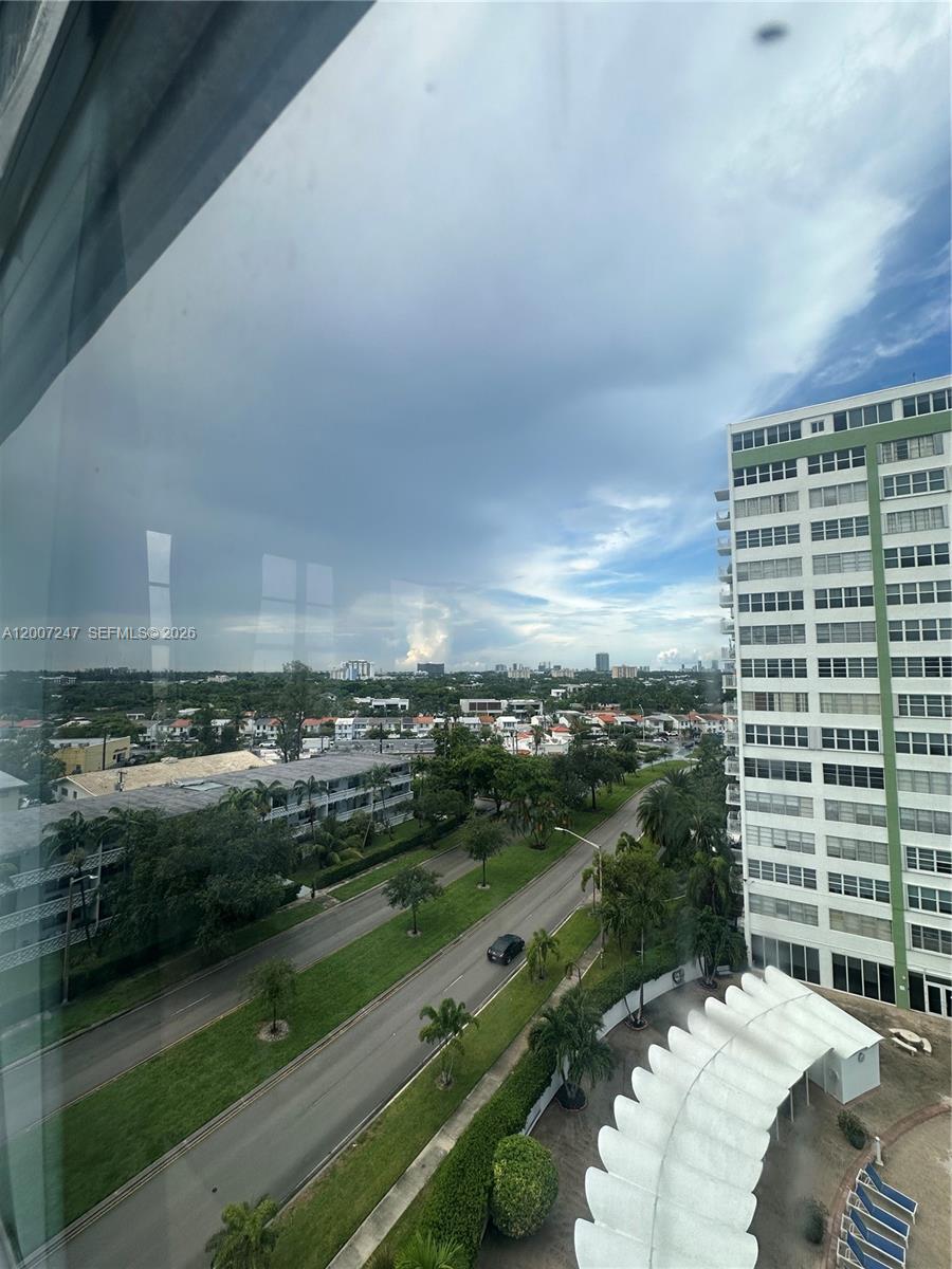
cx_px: 476
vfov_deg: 102.1
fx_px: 513
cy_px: 634
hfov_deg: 85.7
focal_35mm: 14
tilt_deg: +4.7
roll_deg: -0.9
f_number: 2.2
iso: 40
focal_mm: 2.22
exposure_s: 1/1103
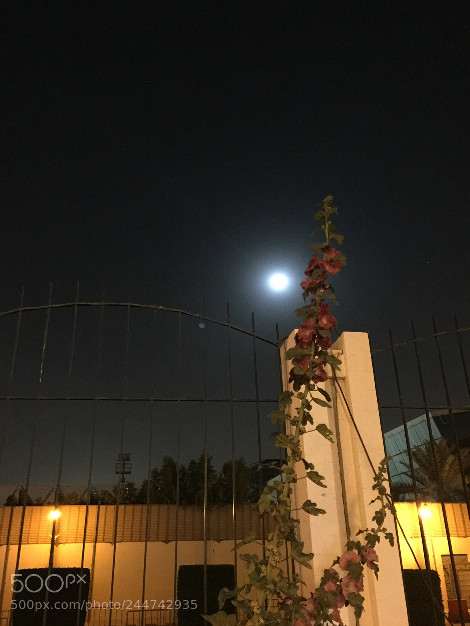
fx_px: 543
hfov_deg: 46.8
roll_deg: +0.9
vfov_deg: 60.0
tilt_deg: +24.3
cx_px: 229
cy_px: 313
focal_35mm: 30
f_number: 2.2
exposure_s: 1/4
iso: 250
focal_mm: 4.15
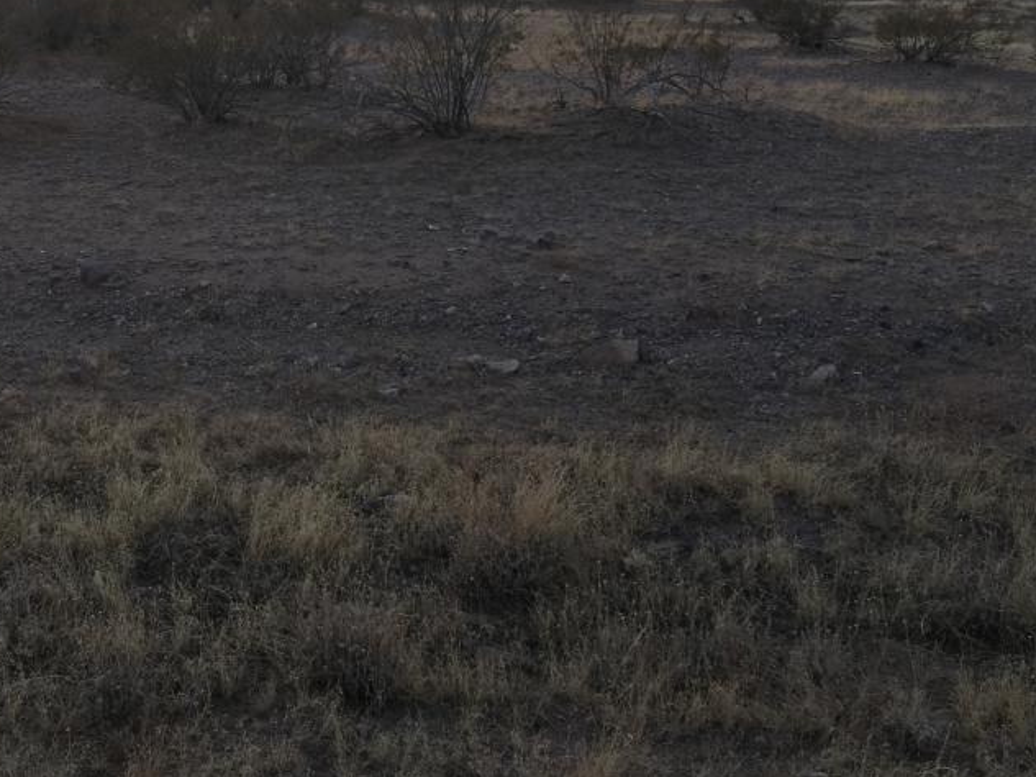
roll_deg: -0.2
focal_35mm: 47
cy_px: 220
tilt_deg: -9.2
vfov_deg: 30.5
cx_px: 369
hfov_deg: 40.1
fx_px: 1407
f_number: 2.2
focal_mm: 4.15
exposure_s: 1/120
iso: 40
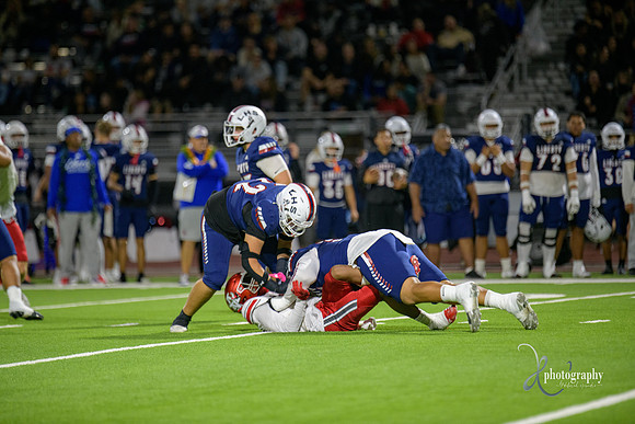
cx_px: 318
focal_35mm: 300
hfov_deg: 6.9
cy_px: 212
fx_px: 5293
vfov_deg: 4.6
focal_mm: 300
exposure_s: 1/250
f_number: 2.8
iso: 2000
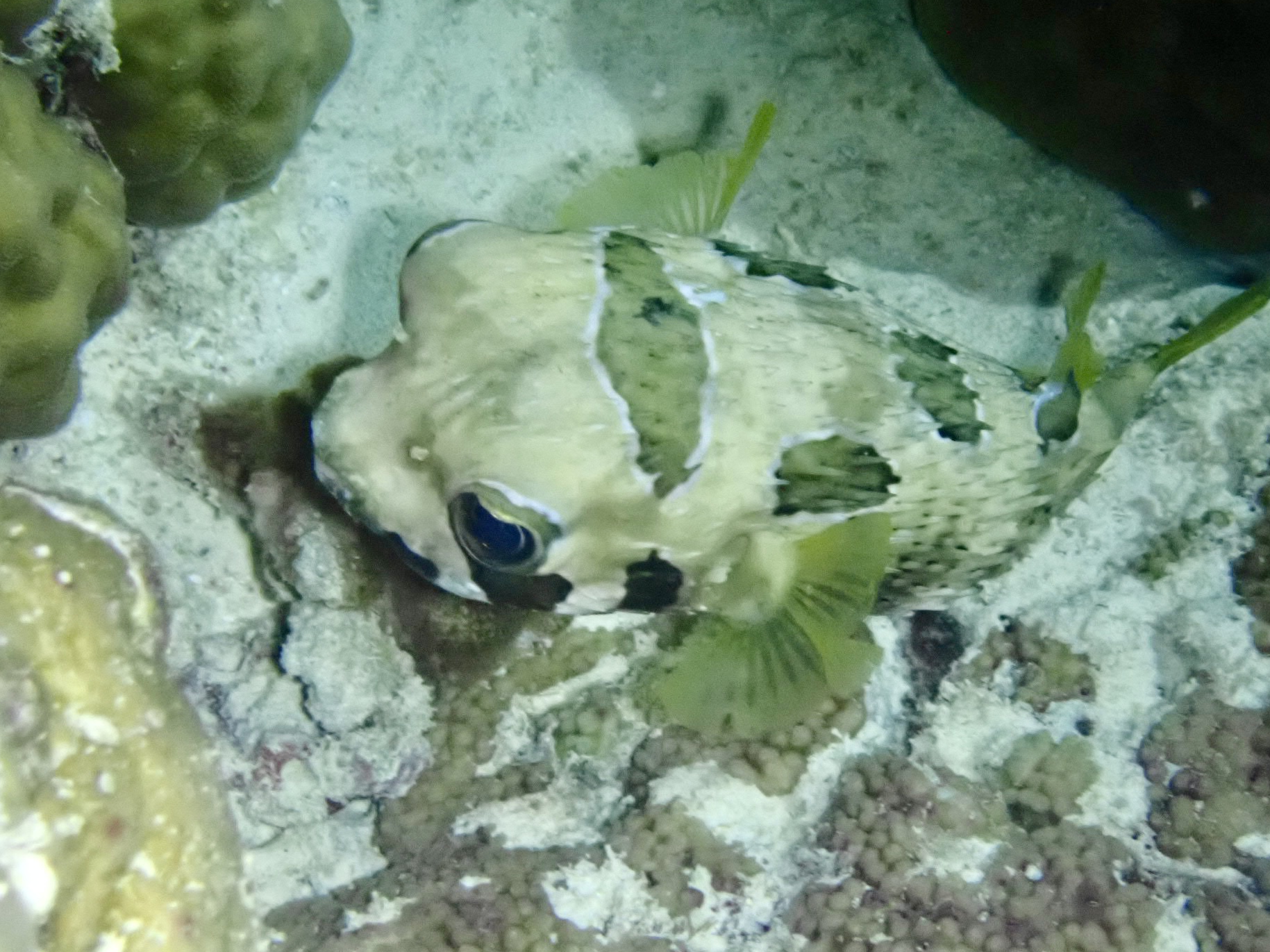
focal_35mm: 105
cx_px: 644
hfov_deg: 18.7
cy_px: 470
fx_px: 3852
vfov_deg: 14.1
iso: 2000
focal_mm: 18
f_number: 4.9
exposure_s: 1/200
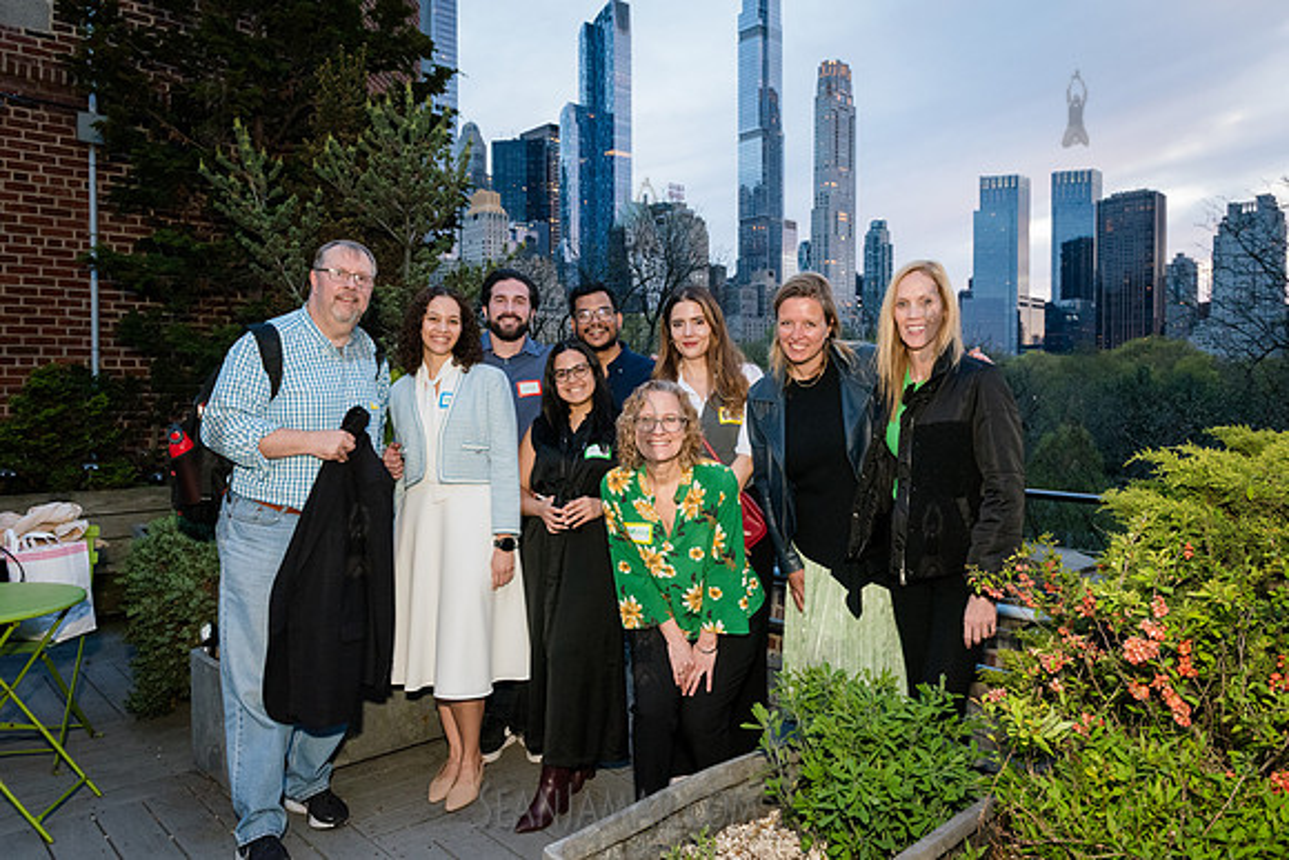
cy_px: 430
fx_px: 944
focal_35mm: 26
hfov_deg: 68.7
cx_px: 640
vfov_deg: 49.0
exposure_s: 1/200
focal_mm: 26
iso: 4000
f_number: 5.6
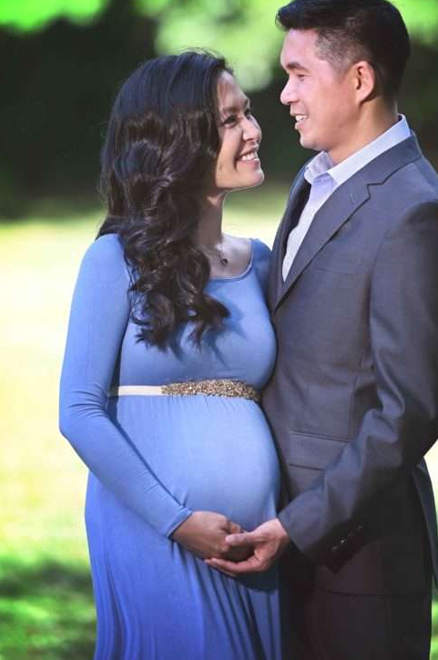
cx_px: 206
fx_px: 5177
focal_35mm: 283
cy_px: 215
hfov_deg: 4.8
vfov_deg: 7.3
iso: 200
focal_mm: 200
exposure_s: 1/500
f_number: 2.8
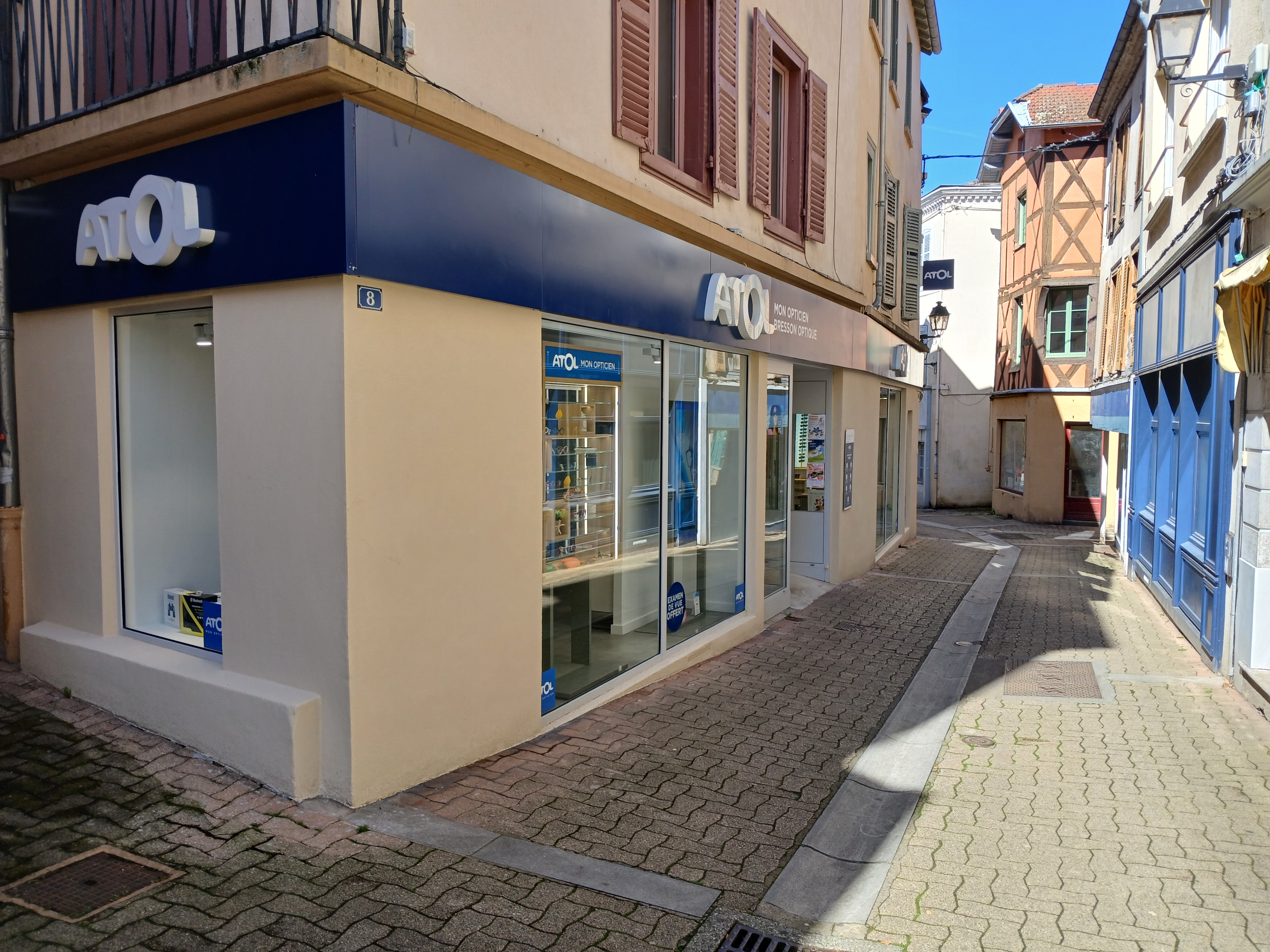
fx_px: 954
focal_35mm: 26
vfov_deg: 53.1
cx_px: 635
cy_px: 476
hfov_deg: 67.3
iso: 20
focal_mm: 3.98
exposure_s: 1/204
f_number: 1.8
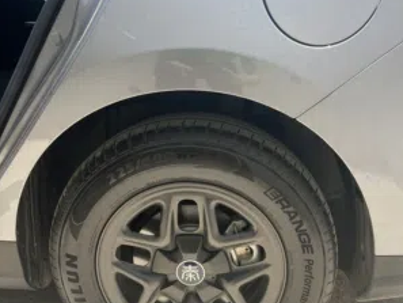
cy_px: 253
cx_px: 201
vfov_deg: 38.8
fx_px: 408
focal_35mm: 35
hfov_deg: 52.6
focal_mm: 5.7
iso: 50
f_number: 1.5
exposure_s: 1/1511
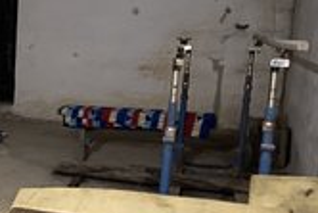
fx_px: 575
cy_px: 132
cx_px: -61
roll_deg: +0.8
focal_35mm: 65
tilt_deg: -10.6
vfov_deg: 20.9
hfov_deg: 27.3
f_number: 1.8
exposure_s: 1/8
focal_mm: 4.25
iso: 500
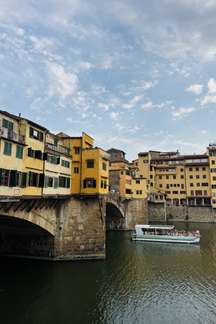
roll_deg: +1.6
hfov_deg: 49.5
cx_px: 112
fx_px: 234
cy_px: 162
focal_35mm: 26
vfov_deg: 69.4
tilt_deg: +9.0
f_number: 1.78
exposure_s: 1/4049
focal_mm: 6.76
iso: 80
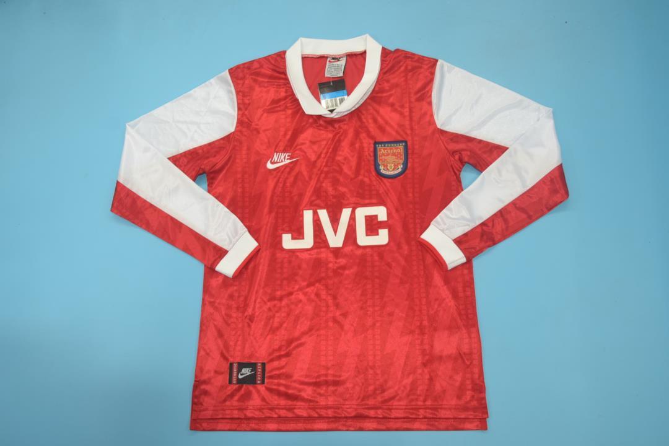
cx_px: 334
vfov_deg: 43.6
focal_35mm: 30
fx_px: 557
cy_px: 223
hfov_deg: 61.9
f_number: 6.3
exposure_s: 1/60
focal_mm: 20
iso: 200
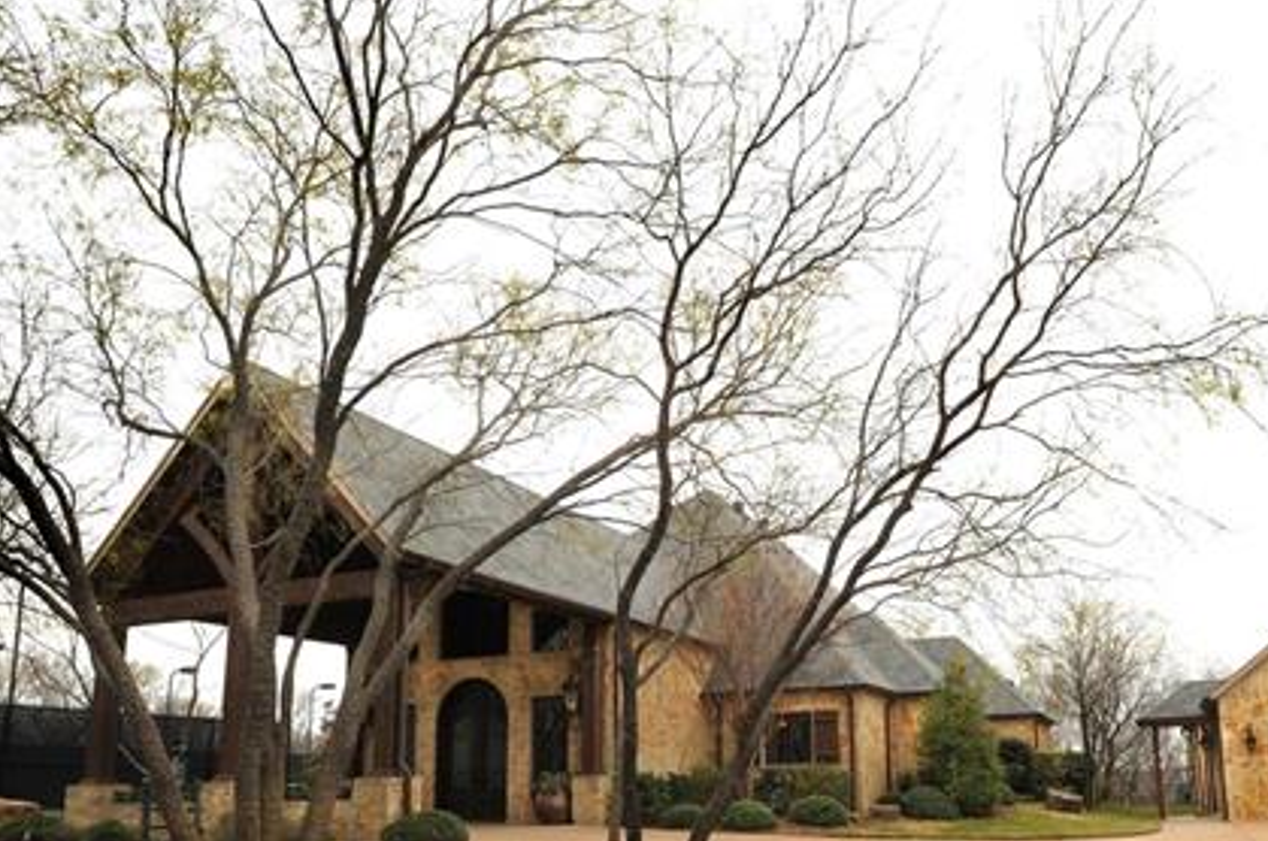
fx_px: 1020
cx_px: 820
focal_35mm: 29
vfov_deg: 43.6
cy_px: 616
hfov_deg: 62.5
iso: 800
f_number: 11
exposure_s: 1/250
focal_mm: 19
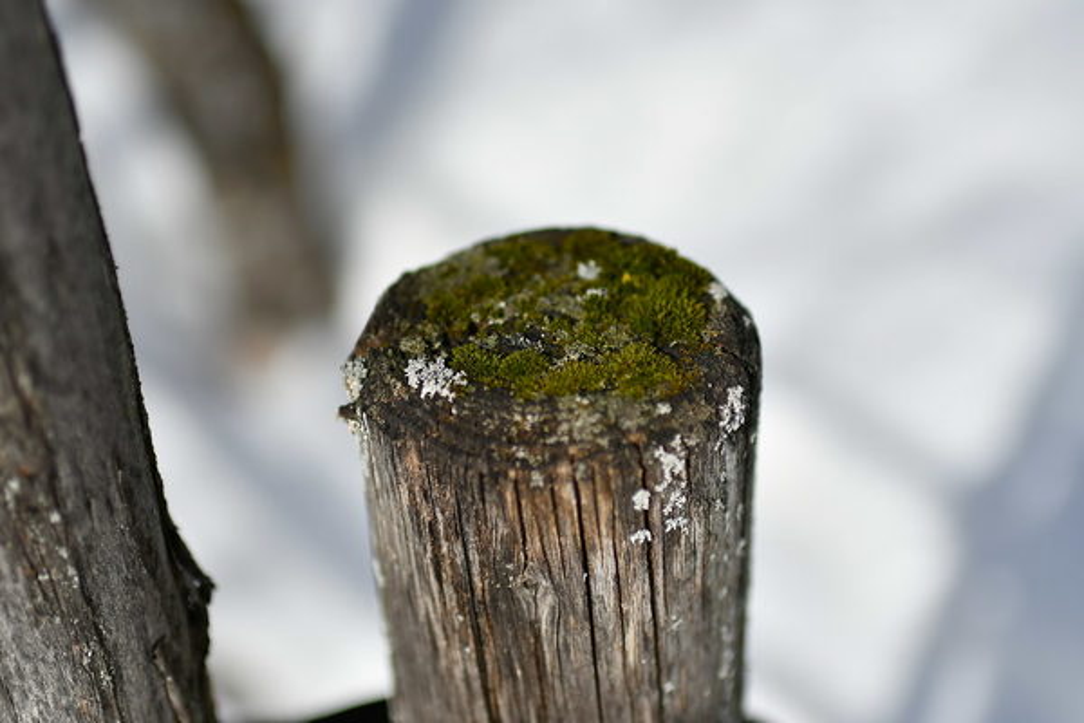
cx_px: 542
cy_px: 362
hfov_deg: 38.2
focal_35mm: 52
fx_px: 1566
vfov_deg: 26.0
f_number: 1.8
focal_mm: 35
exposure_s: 1/8000
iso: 100
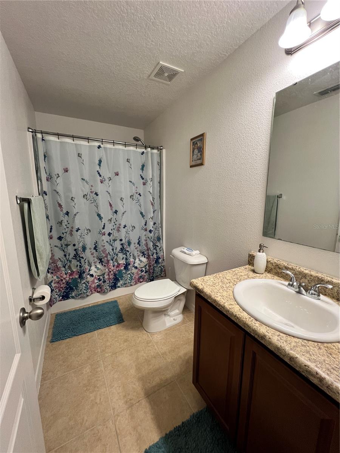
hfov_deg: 89.9
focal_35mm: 13
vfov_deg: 106.2
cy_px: 226
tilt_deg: -10.0
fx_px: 170
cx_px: 170
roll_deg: +0.1
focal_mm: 1.57
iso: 160
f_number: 1.8
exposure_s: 1/60
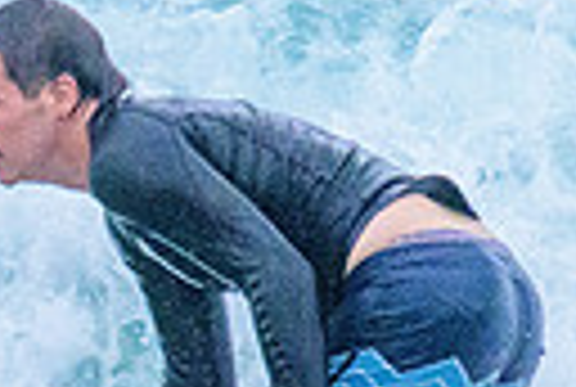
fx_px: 73194
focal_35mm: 4564
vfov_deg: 0.3
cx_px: -306
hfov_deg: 0.5
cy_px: 354
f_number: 11
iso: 5600
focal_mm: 800
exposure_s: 1/2000
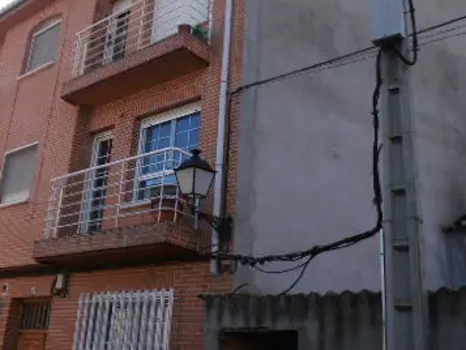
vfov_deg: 33.5
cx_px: 175
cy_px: 136
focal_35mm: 43
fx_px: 579
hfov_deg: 43.5
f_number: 7.9
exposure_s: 1/80
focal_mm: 4.2
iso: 80
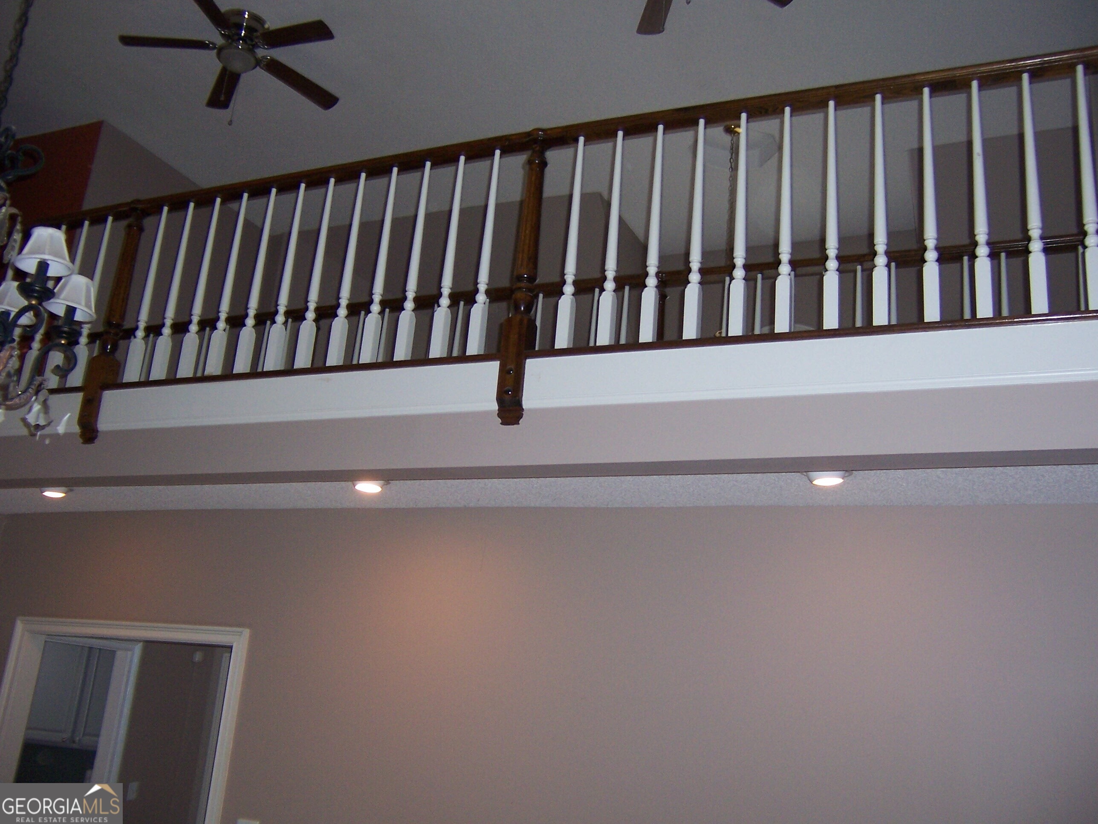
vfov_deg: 42.9
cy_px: 412
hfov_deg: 55.4
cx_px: 549
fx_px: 1047
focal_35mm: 33
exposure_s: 1/60
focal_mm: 5.5
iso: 140
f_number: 2.8
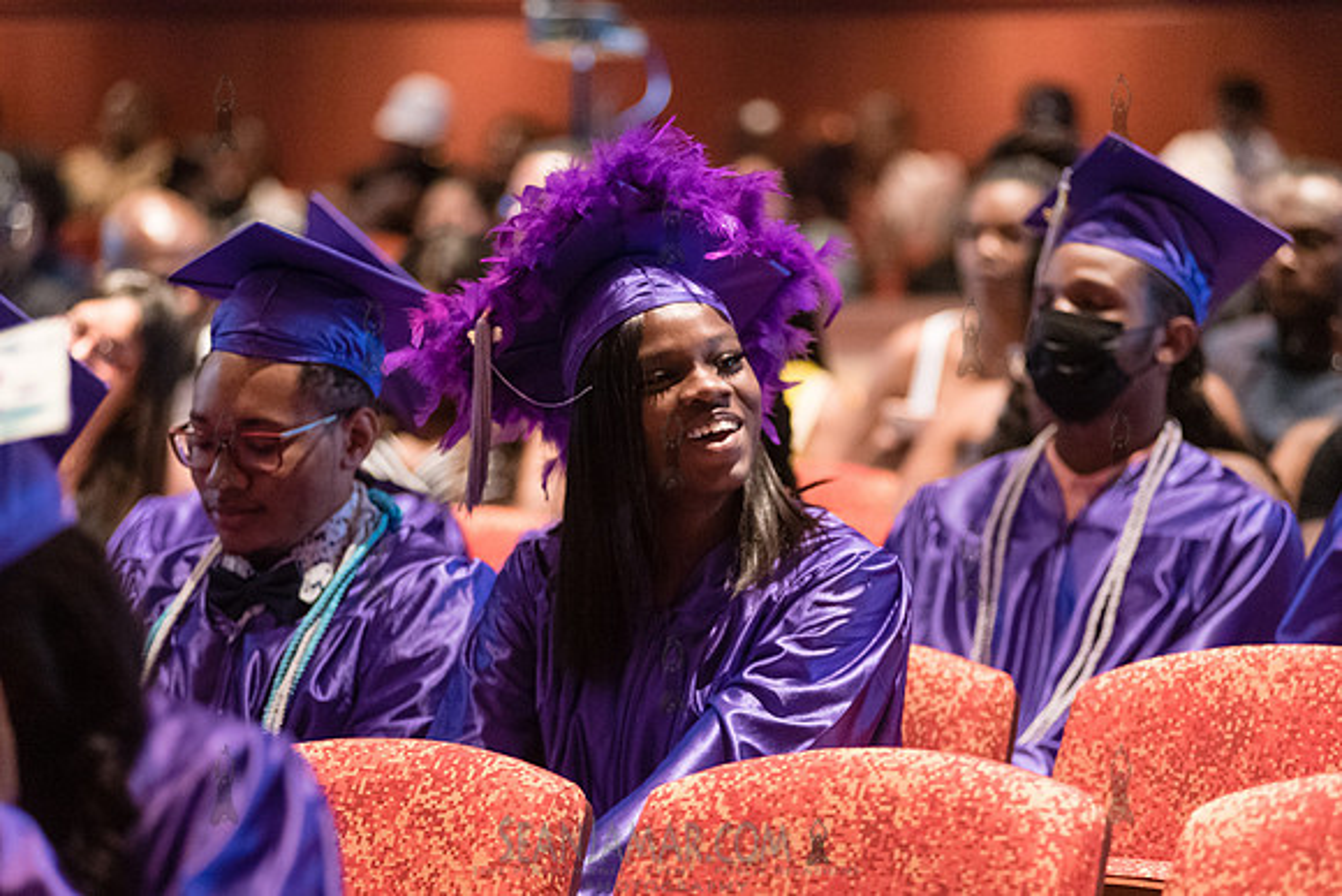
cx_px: 657
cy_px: 530
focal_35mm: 160
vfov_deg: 8.6
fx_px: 5957
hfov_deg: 12.9
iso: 4000
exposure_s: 1/125
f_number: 2.8
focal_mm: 135
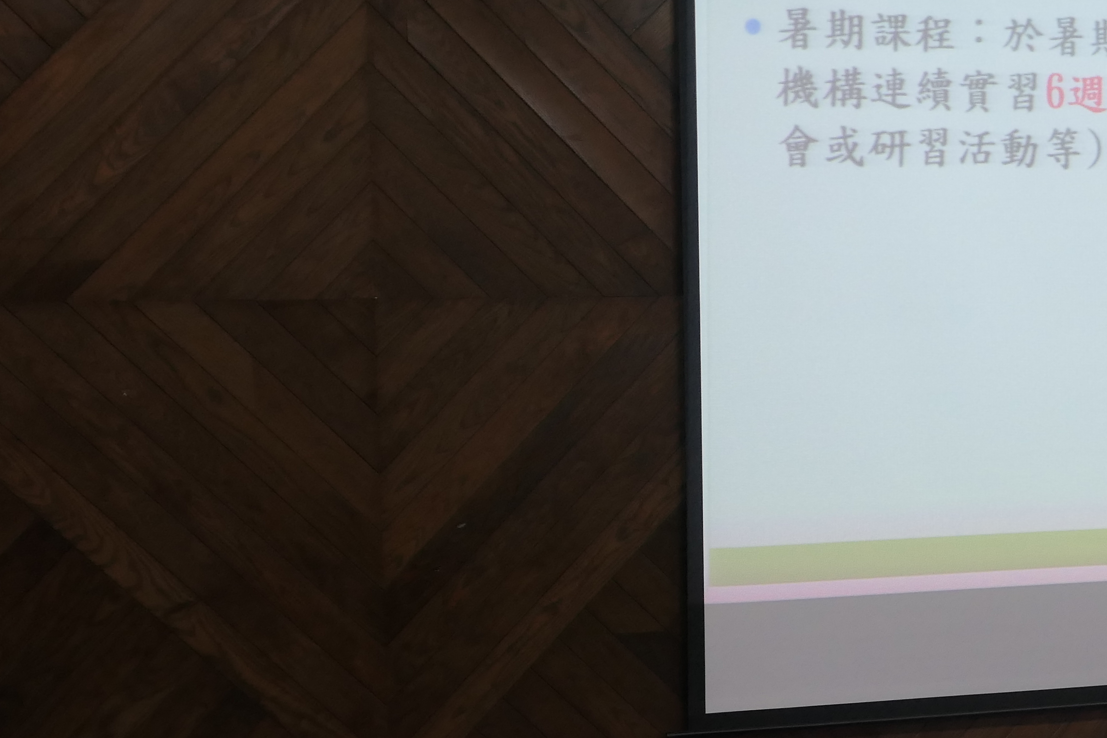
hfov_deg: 21.6
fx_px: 2798
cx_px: 1083
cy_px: 534
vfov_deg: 15.0
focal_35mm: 91
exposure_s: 1/80
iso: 500
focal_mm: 14.6
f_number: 2.8
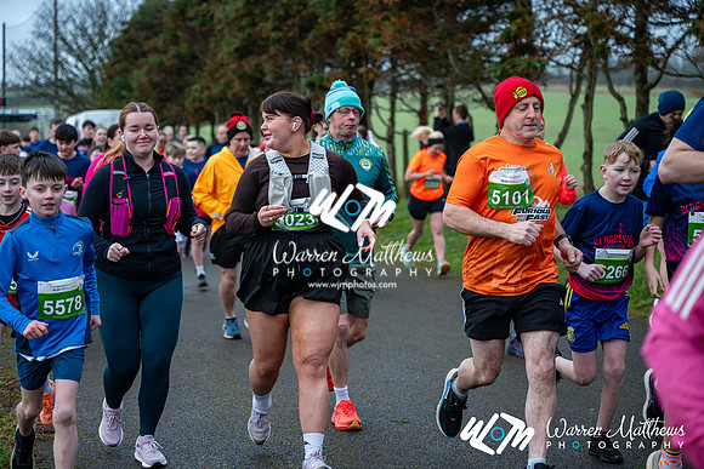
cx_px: 352
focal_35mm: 70
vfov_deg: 19.5
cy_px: 234
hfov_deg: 28.8
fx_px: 1369
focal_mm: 70
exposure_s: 1/1250
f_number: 2.8
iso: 360
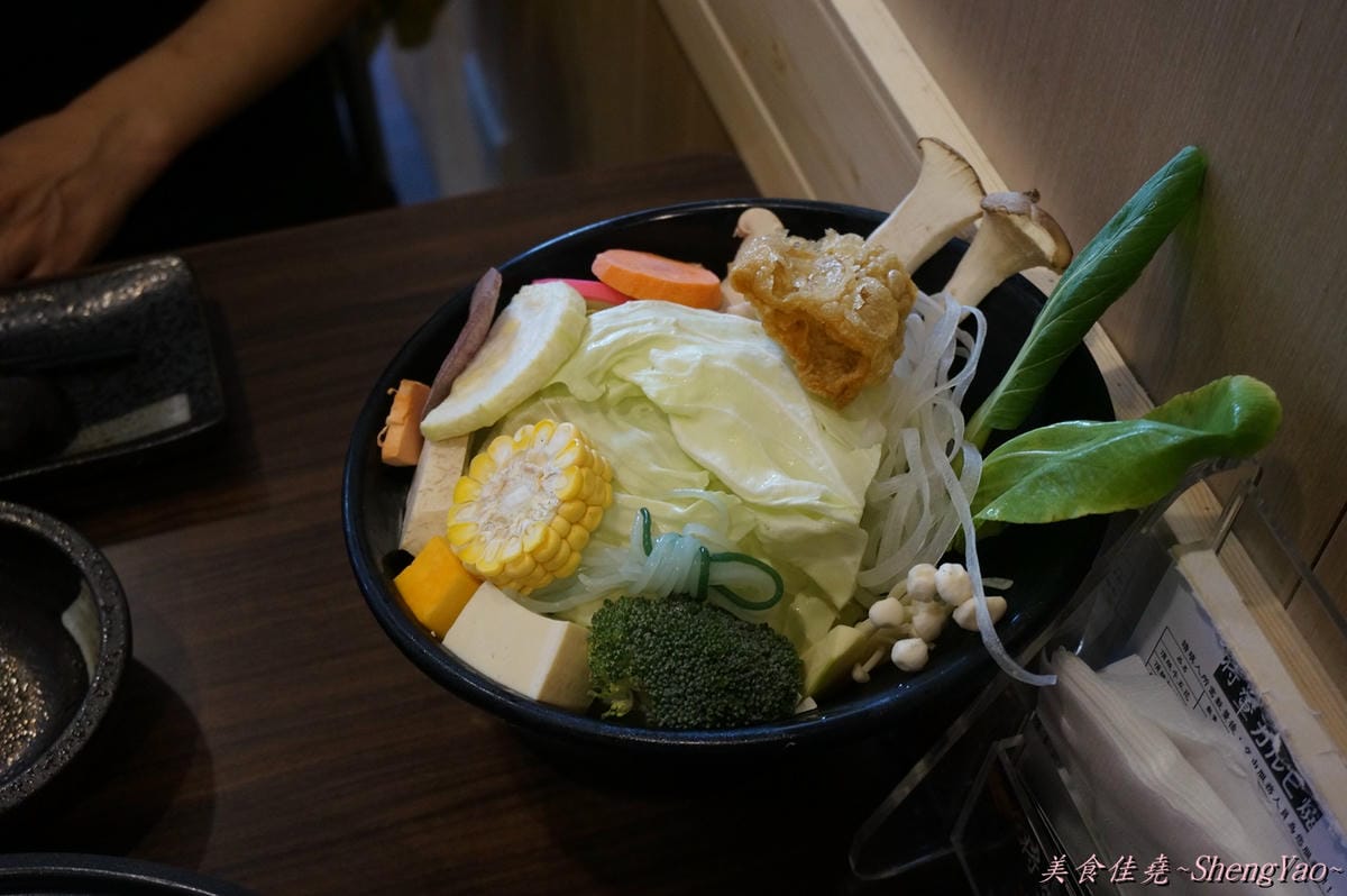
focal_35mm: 44
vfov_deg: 30.8
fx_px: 1626
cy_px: 448
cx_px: 674
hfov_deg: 45.0
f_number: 4.5
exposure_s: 1/60
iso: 1250
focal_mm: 29
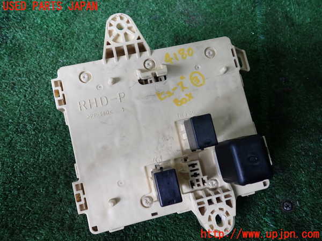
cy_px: 120
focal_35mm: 30
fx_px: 279
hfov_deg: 60.0
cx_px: 161
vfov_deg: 46.8
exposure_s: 1/125
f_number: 2.3
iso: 125
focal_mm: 5.4
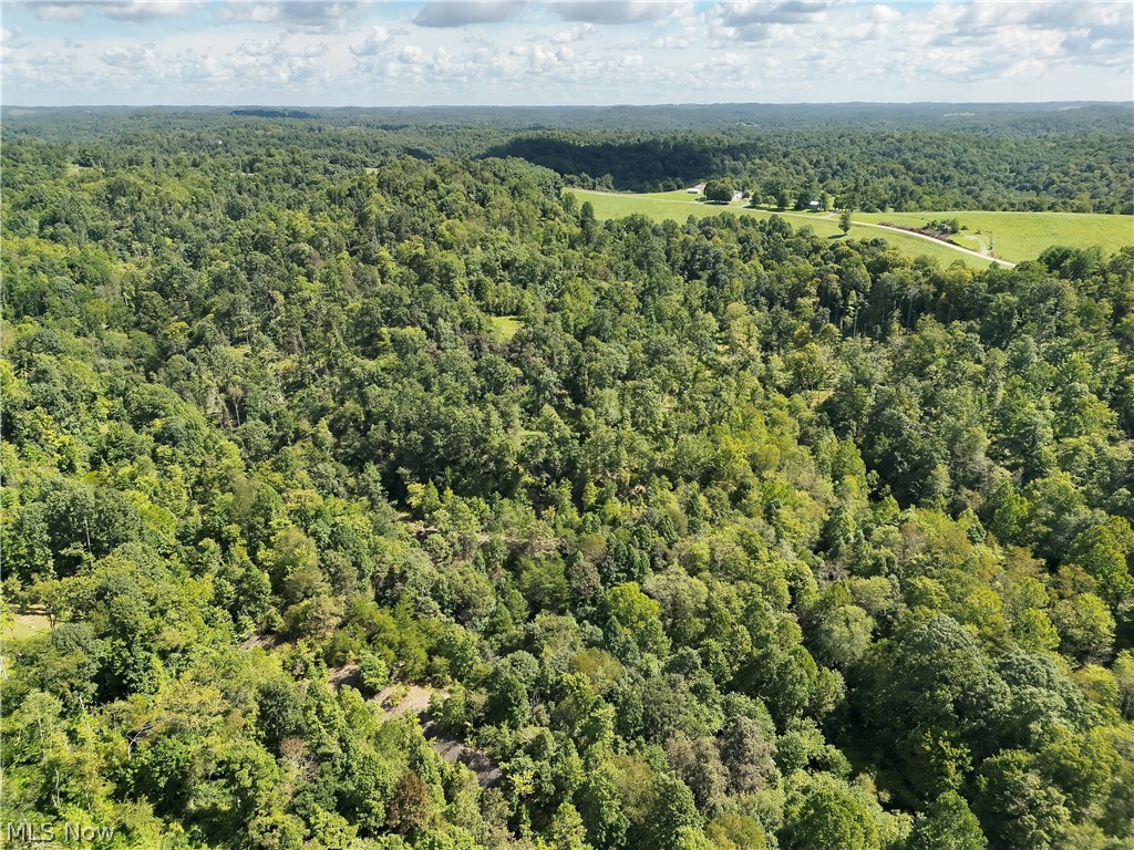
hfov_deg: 71.6
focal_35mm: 24
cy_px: 425
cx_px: 567
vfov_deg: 56.8
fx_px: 786
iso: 160
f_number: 1.7
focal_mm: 6.72
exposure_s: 1/2500
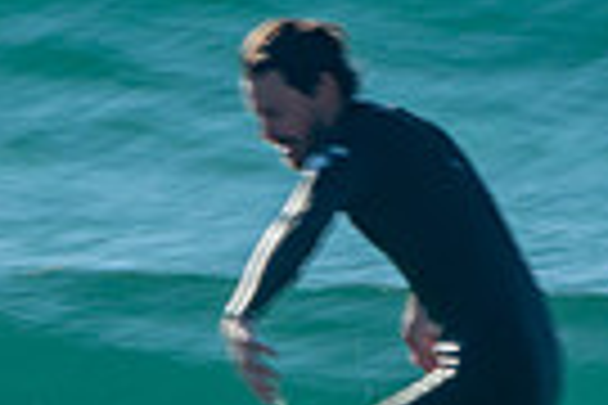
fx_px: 43384
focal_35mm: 2569
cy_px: 596
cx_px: 252
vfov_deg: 0.5
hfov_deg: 0.8
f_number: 22
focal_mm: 400
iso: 100
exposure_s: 1/30
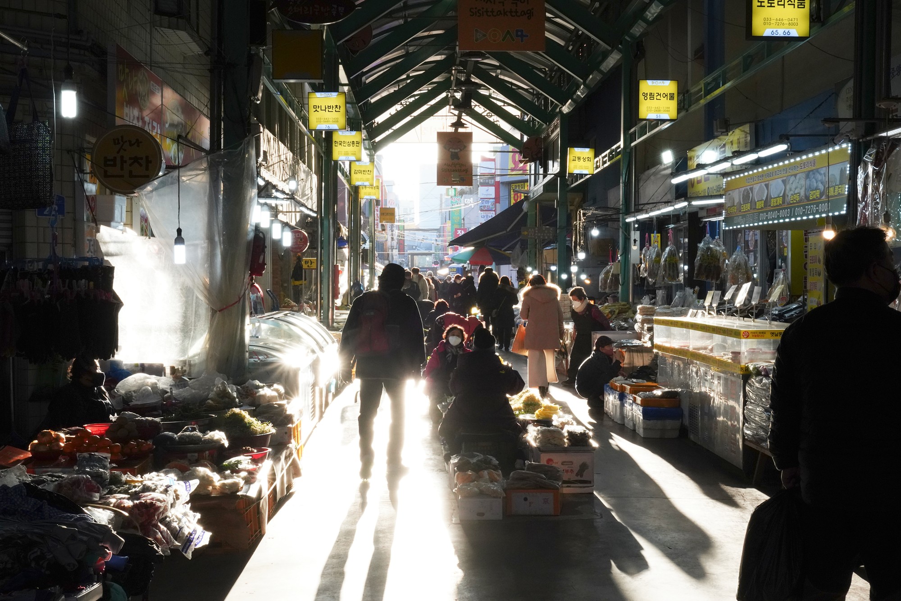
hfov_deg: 42.7
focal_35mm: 46
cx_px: 450
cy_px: 300
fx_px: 1151
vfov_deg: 29.3
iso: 3200
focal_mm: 46
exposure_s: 1/100
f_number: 29
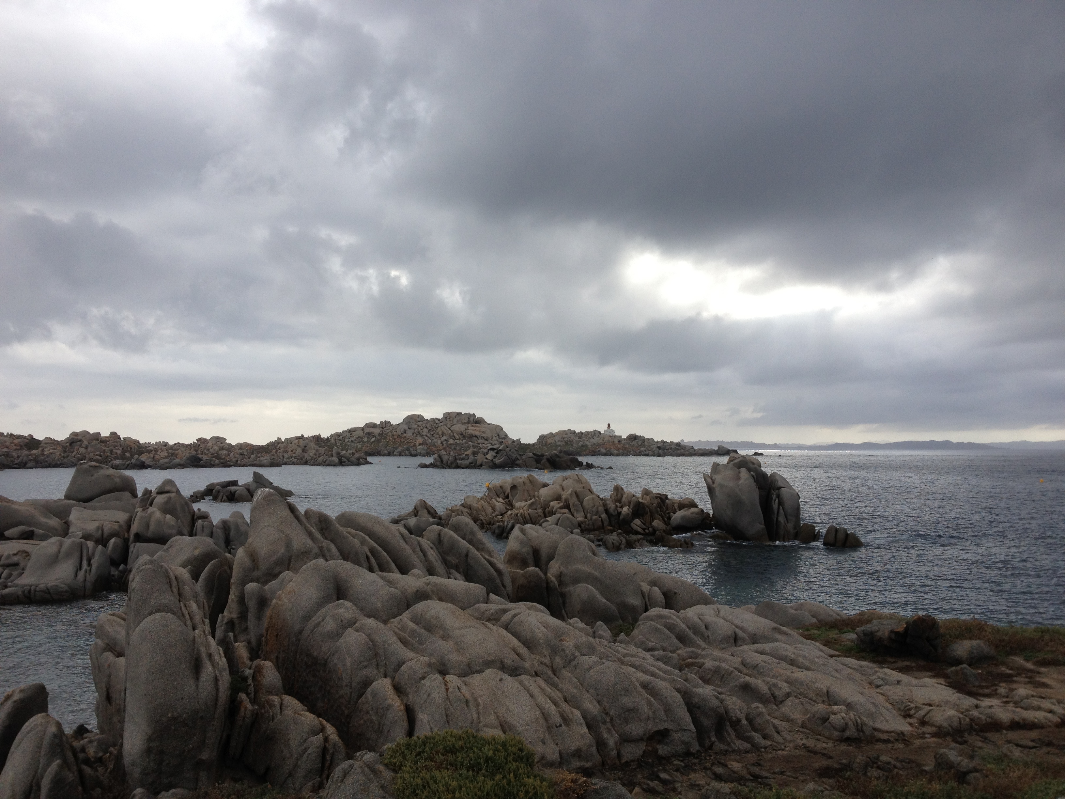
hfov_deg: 52.6
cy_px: 400
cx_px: 532
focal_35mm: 35
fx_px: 1077
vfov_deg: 40.7
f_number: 2.4
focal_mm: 4.28
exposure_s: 1/649
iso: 64
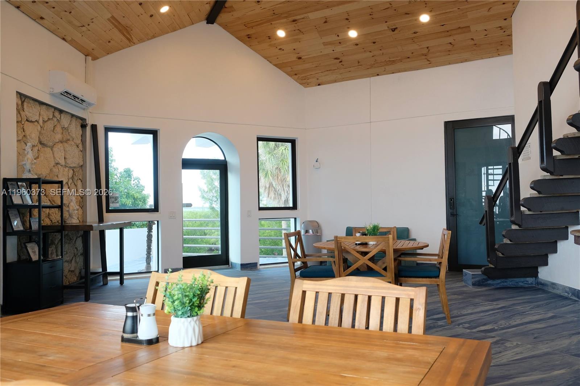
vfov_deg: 44.9
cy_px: 193
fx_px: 467
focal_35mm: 29
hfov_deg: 63.7
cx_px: 290
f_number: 5
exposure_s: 1/60
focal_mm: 19.6
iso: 500
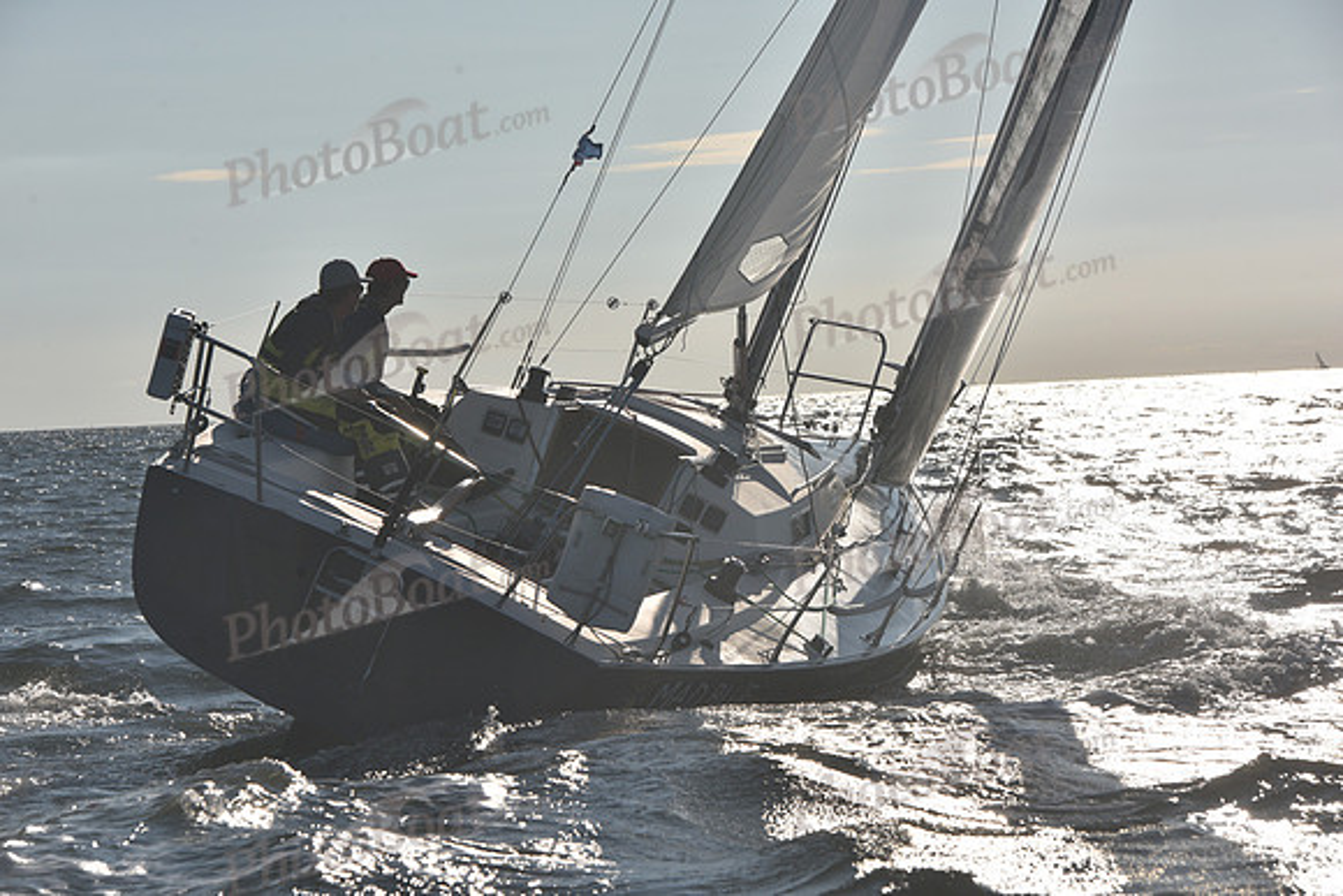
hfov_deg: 15.8
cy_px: 448
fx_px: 4851
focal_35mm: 130
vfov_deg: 10.6
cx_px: 672
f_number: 11
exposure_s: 1/800
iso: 250
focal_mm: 130
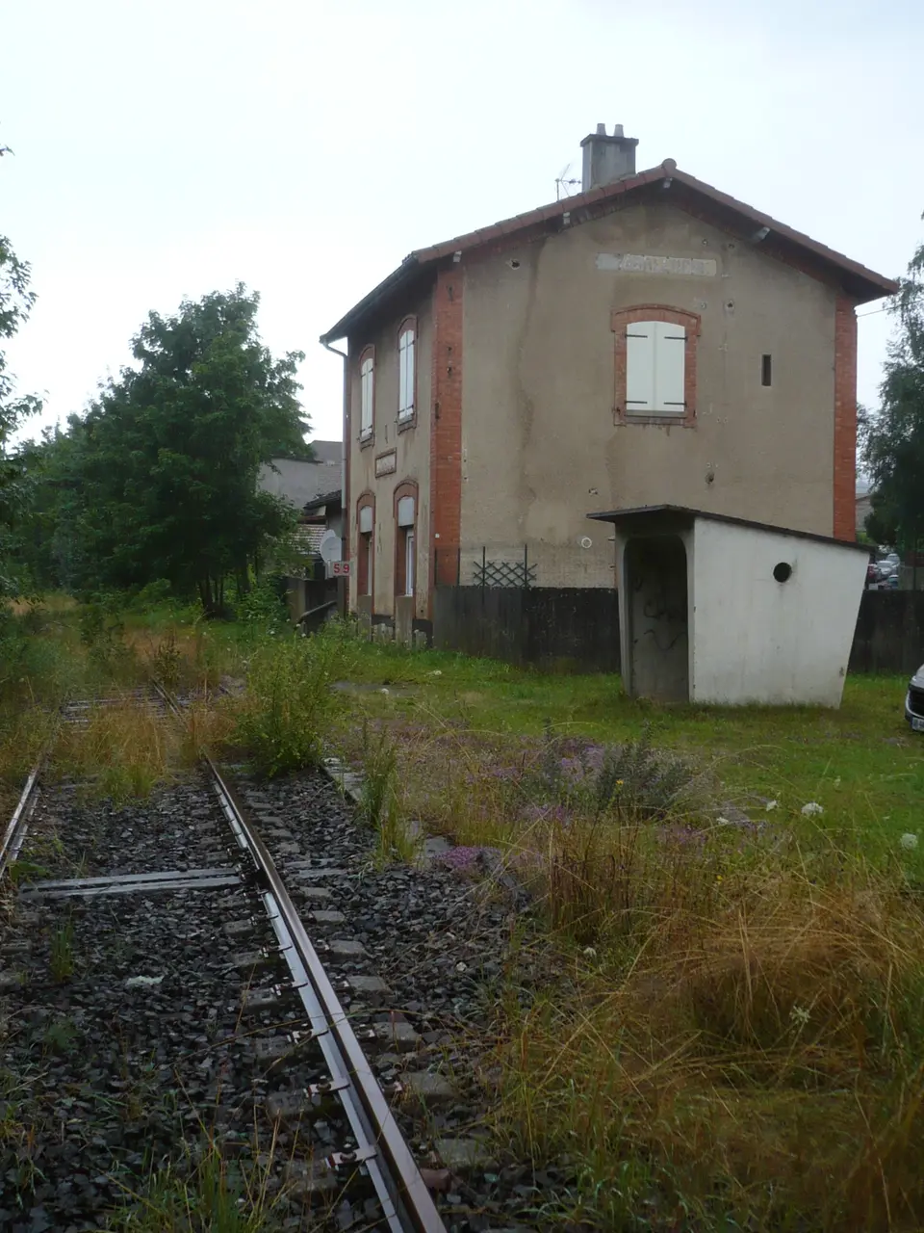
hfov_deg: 33.6
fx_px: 1530
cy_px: 616
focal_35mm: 43
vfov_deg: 43.9
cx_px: 462
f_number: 2.8
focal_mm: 5.8
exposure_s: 1/250
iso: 100
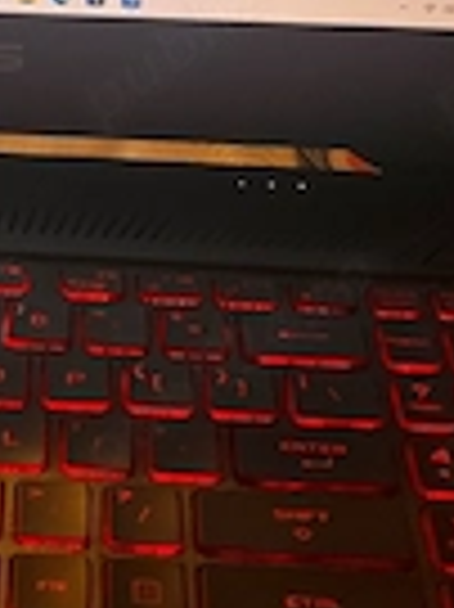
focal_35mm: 77
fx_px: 1349
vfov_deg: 24.7
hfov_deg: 18.5
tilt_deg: -37.1
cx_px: -31
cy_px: 68
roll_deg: +0.6
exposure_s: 1/50
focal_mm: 5.1
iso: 64
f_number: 1.6
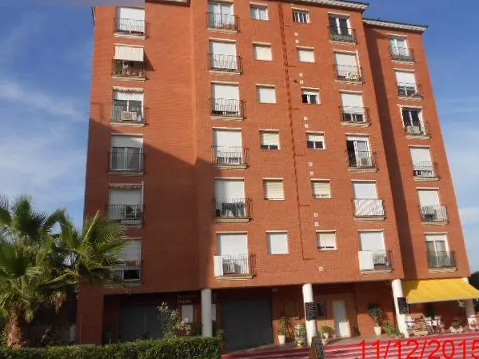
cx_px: 254
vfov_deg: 45.4
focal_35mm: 31
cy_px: 174
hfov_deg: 58.3
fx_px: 429
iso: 80
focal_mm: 5.3
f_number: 3.4
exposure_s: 1/1000
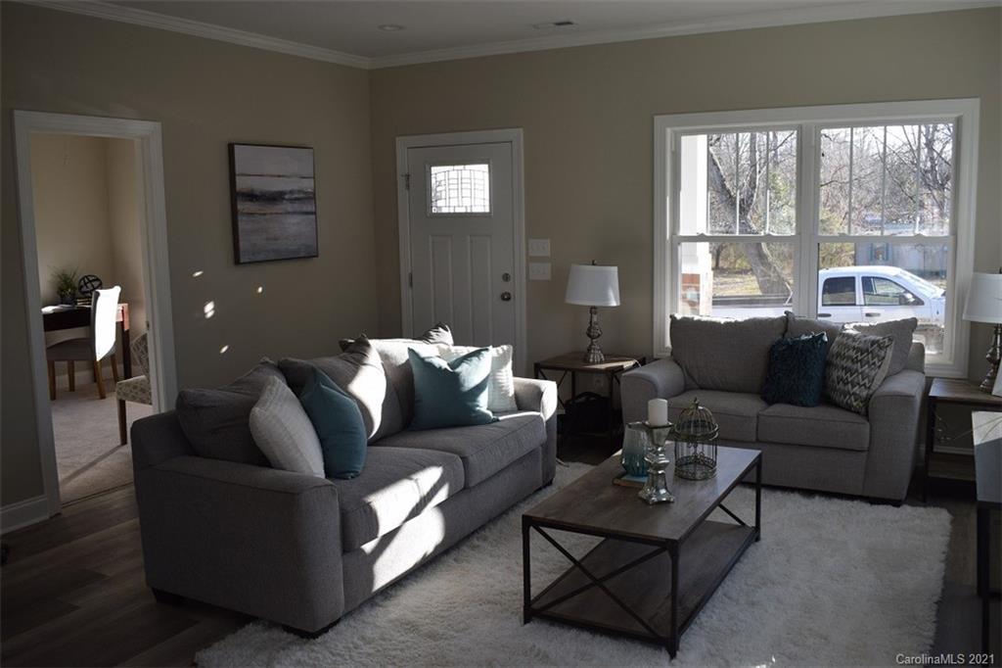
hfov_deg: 59.5
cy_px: 334
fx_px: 876
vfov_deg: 41.7
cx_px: 501
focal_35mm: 32
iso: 400
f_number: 5.6
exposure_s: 1/125
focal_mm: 21
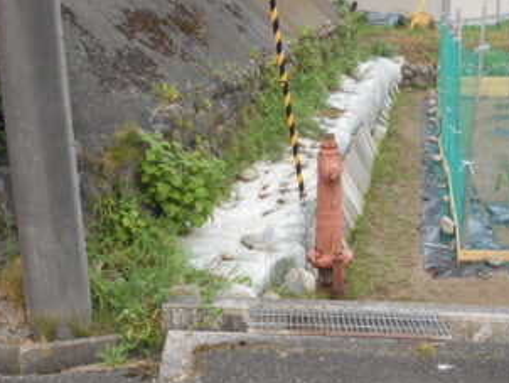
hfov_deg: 43.8
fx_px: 633
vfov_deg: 33.4
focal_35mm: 43
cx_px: 266
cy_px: 139
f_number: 3.2
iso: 80
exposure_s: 1/80
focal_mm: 4.6
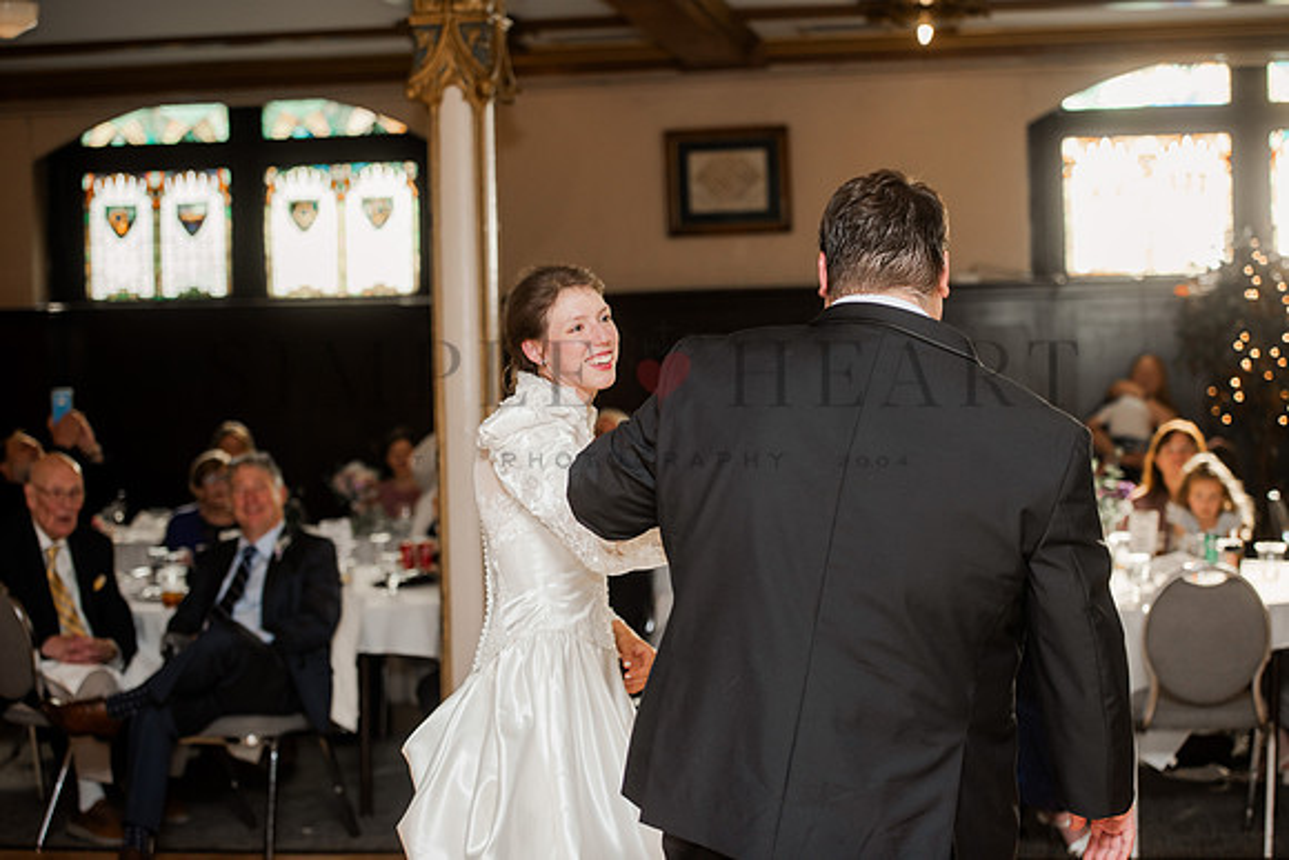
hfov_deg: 28.8
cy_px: 430
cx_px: 644
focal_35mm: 70
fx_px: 2507
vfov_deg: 19.5
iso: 500
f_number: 2.8
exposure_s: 1/160
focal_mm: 70
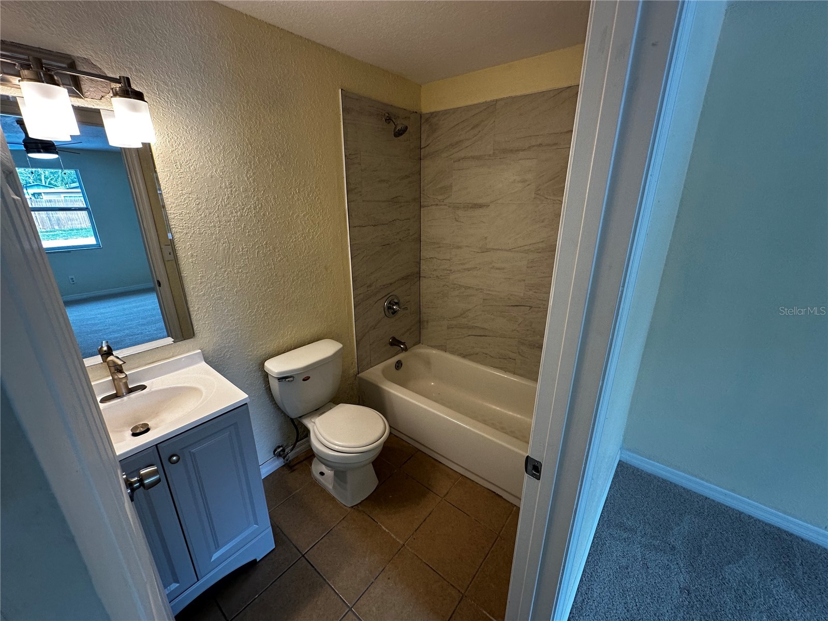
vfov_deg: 85.7
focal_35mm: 14
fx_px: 335
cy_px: 310
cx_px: 414
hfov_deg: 102.1
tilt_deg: -19.2
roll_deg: -0.1
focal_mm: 2.22
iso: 160
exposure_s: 1/120
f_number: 2.2
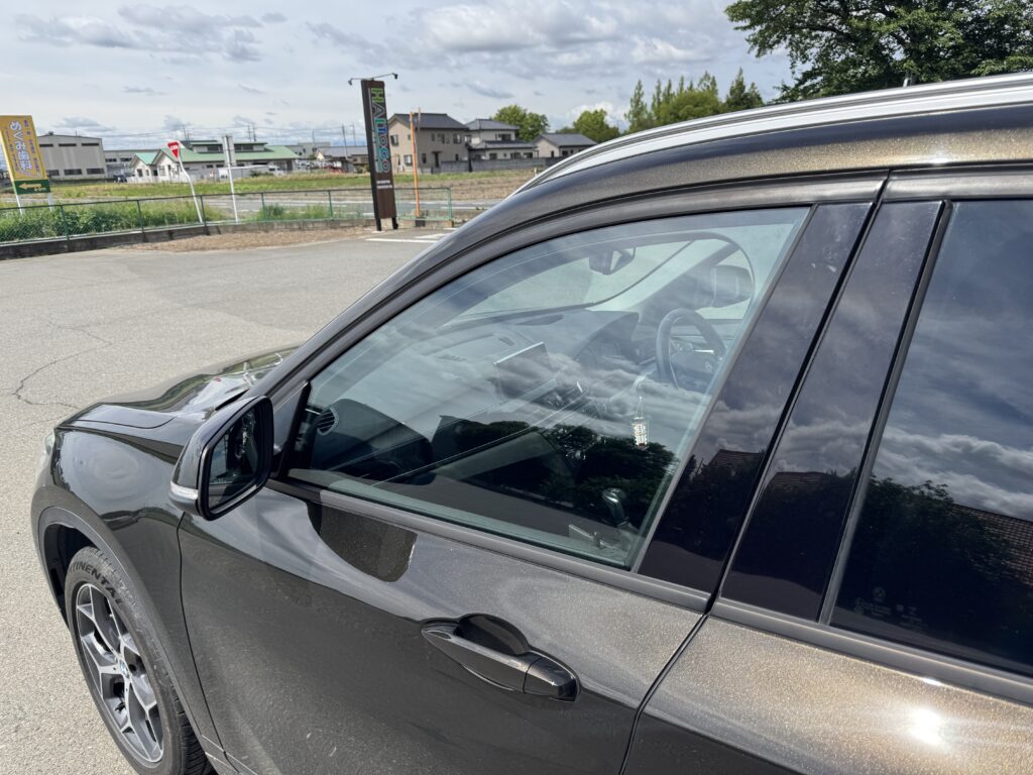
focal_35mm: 24
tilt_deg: -17.4
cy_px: 388
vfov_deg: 56.8
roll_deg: +2.8
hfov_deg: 71.6
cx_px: 516
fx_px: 716
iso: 80
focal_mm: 6.76
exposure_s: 1/2959
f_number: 1.78
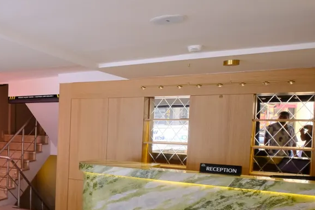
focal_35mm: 39
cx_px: -58
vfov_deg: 33.9
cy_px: 143
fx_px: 341
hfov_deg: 37.9
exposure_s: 1/30
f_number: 2.8
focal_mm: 9
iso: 160
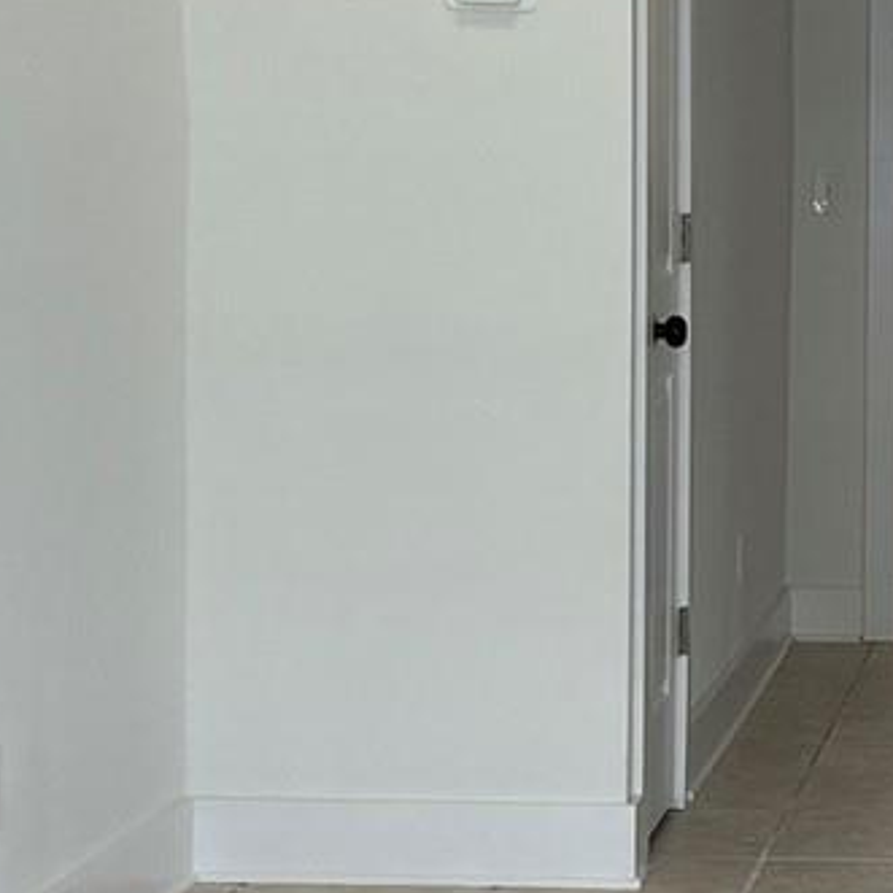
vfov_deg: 15.7
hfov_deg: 14.8
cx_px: 1252
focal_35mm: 111
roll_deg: -1.1
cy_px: 464
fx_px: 3240
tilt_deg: -5.0
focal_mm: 5.7
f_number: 1.5
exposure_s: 1/163
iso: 50
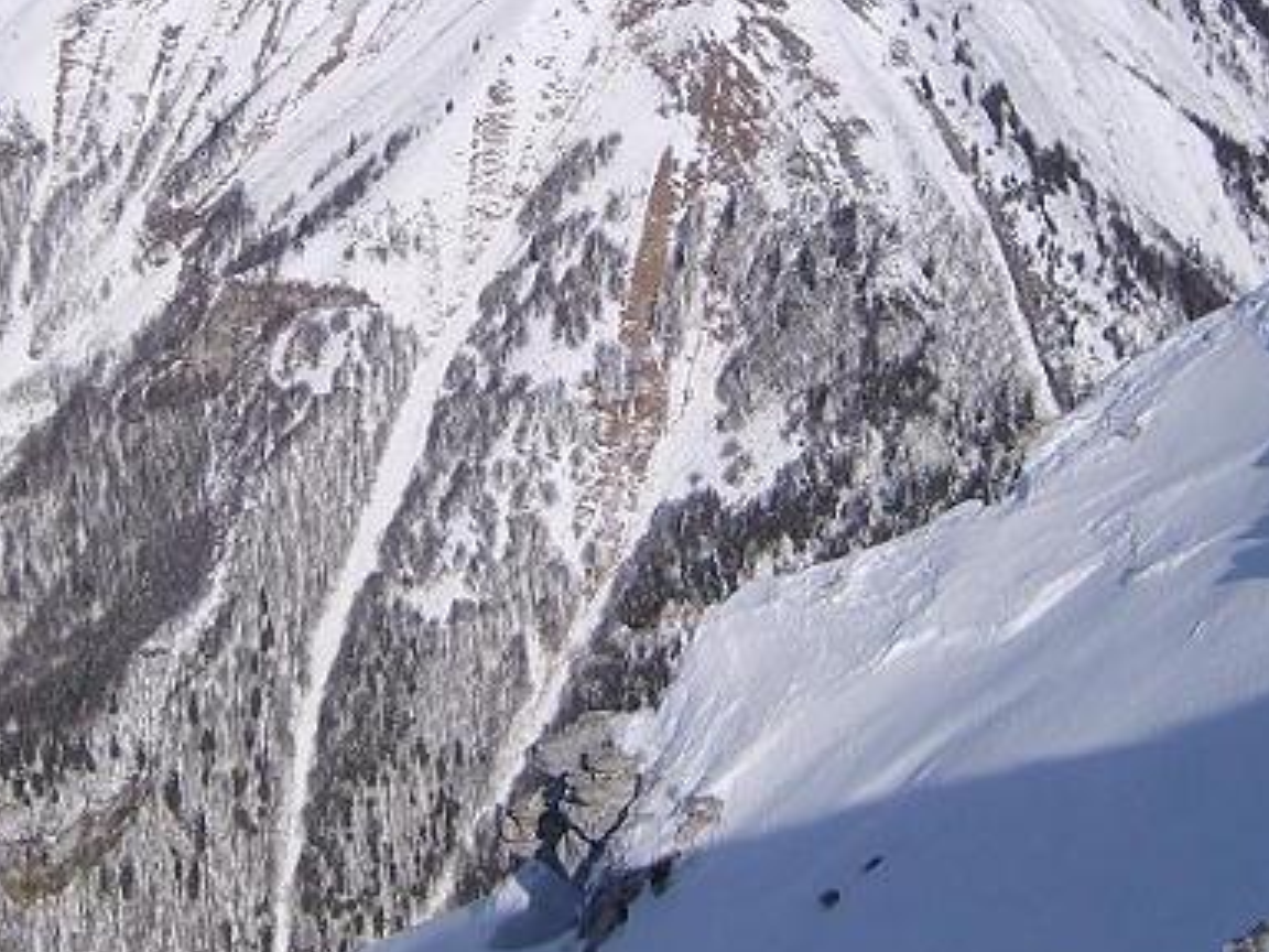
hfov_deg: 24.1
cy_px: 241
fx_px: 2969
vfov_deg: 18.1
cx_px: 535
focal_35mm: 81
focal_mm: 5.8
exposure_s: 1/500
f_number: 7.1
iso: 50
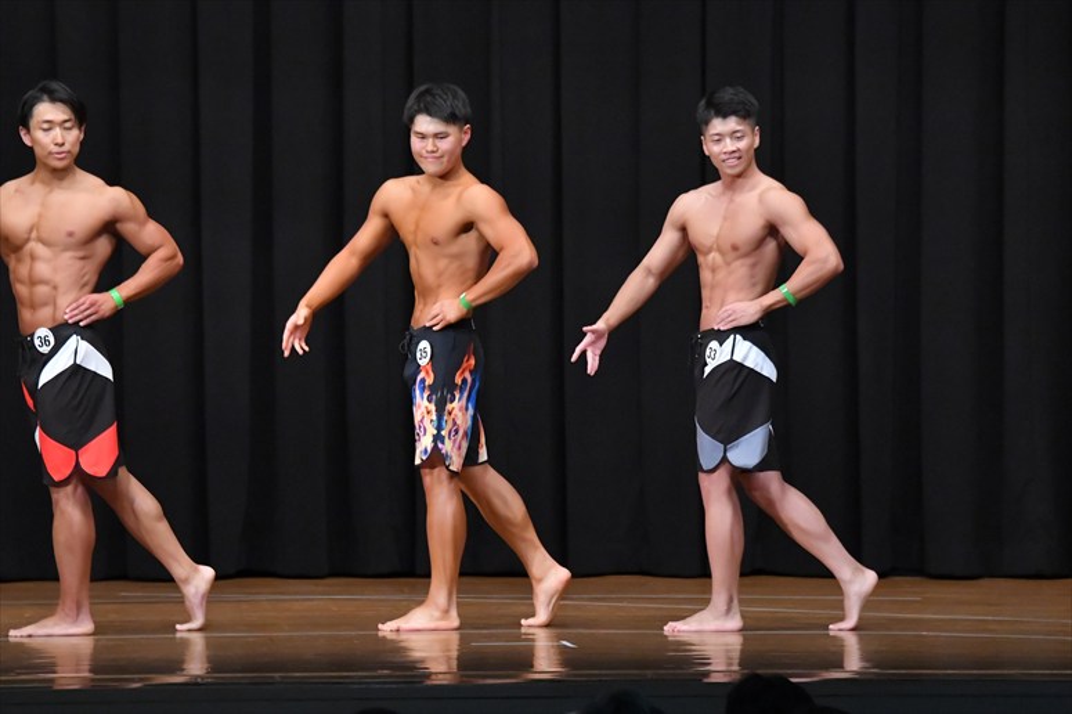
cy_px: 357
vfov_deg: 6.3
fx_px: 6459
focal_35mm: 217
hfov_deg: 9.5
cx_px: 536
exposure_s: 1/400
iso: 8000
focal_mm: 145
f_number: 5.6
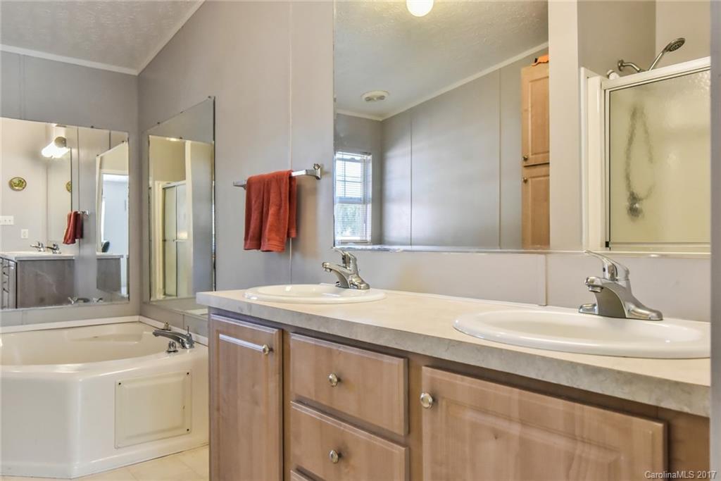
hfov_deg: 65.5
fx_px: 561
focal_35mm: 28
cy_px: 240
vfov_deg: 46.4
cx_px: 360
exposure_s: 1/160
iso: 4000
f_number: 13
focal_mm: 28
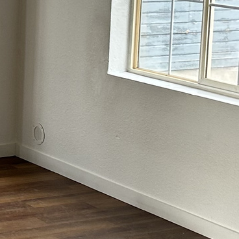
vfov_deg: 13.6
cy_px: 72
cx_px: -57
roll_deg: -1.3
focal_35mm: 128
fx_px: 1000
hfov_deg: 13.2
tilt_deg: -8.8
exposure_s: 1/120
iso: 80
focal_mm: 5.7
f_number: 1.5
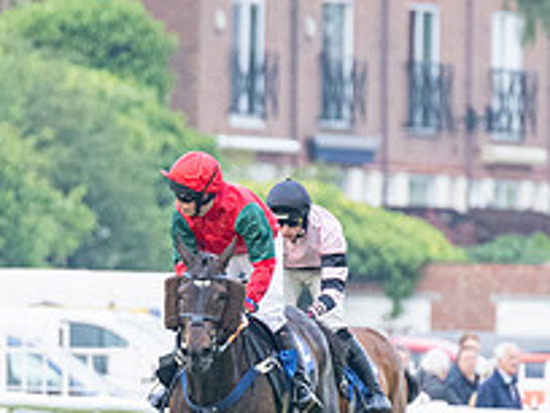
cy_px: 374
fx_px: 20528
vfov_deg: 1.2
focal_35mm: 1292
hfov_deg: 1.5
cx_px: 304
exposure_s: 1/1600
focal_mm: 200
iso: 800
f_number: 2.8
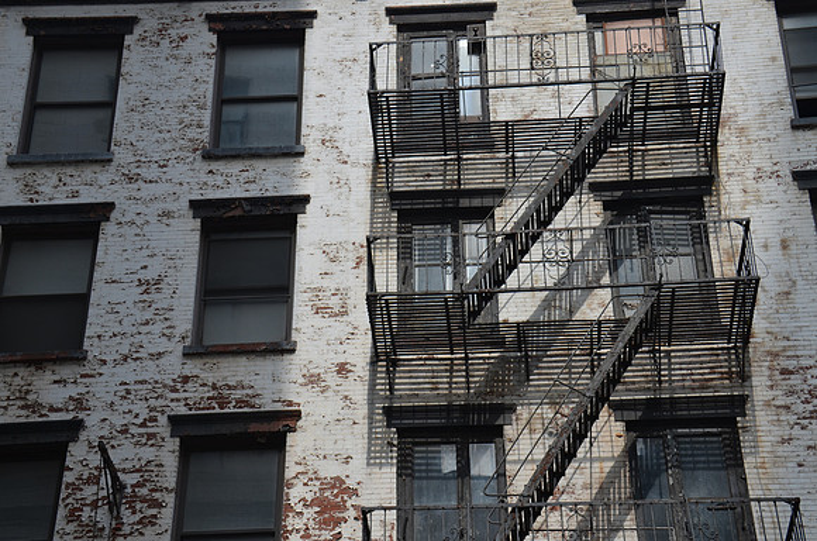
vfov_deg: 18.8
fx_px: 1630
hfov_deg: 28.1
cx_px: 408
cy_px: 270
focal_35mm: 72
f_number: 8
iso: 200
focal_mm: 48
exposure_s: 1/250
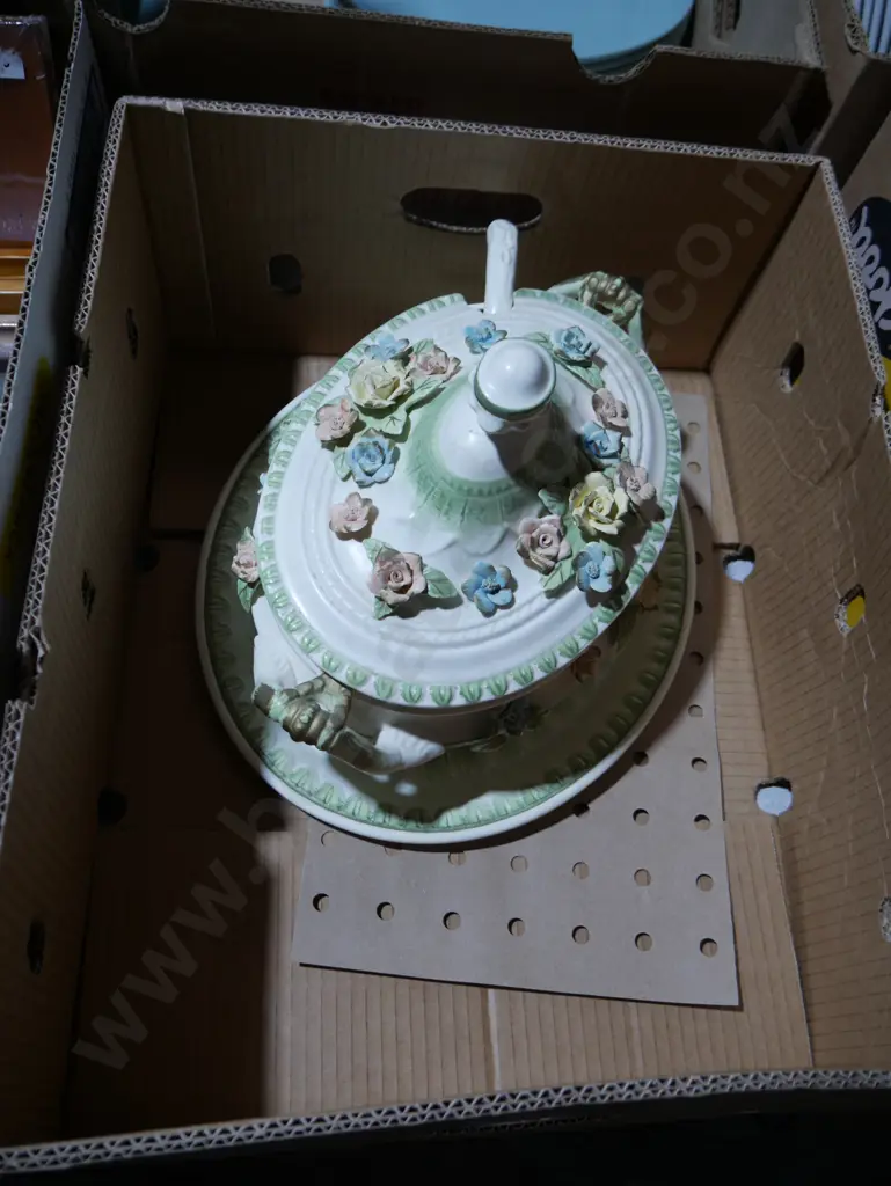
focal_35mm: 28
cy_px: 593
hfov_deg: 49.8
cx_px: 446
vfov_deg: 63.4
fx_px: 960
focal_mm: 14
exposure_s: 1/100
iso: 200
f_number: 3.5
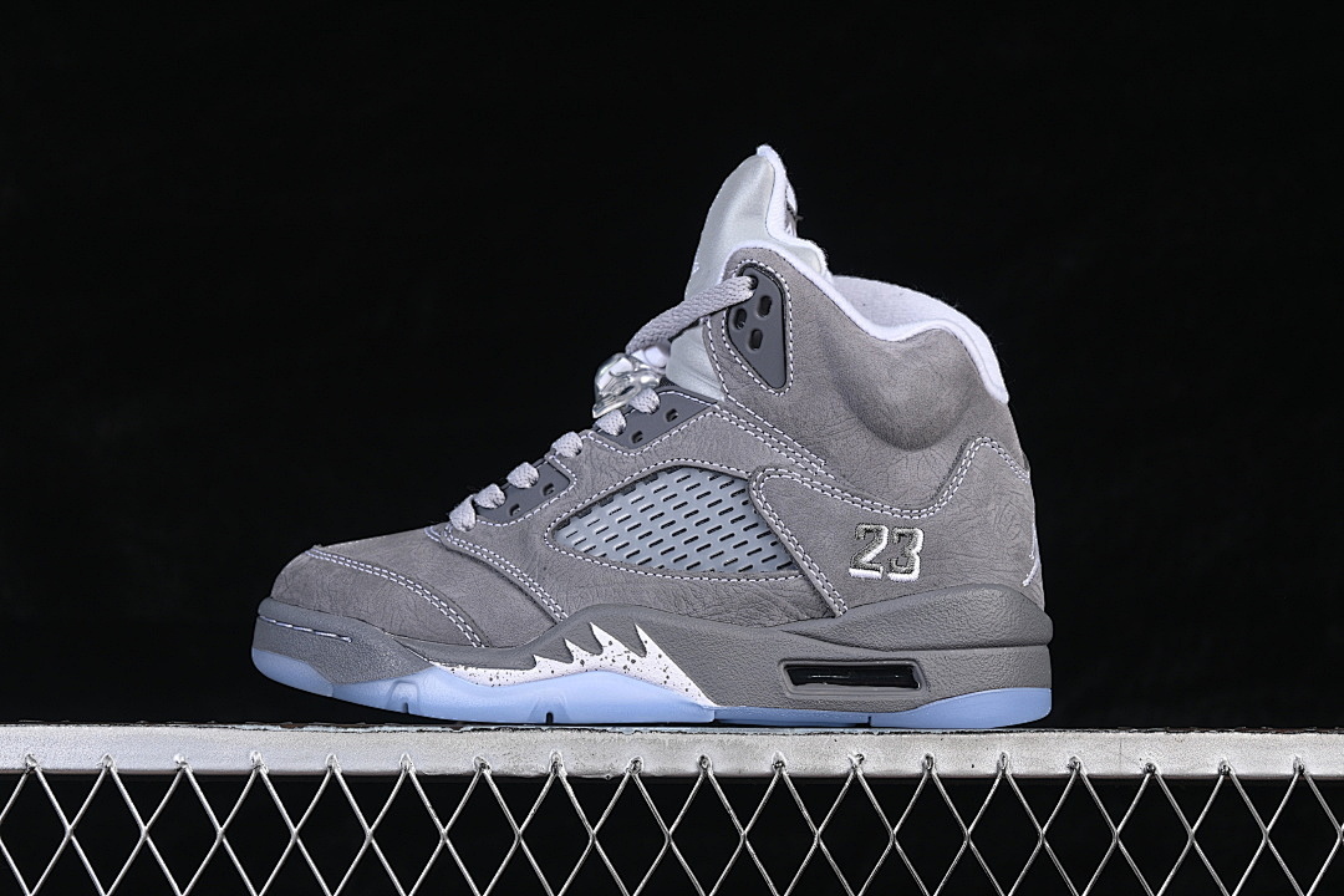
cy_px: 448
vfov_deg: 18.2
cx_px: 672
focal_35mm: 75
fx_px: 2800
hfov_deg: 27.0
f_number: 7.1
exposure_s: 1/80
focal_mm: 50
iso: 160
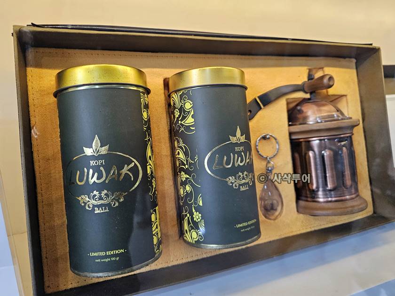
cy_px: 148
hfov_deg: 73.9
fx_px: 262
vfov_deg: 58.9
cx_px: 198
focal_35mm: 23
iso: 1000
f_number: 1.7
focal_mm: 6.3
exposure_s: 1/240
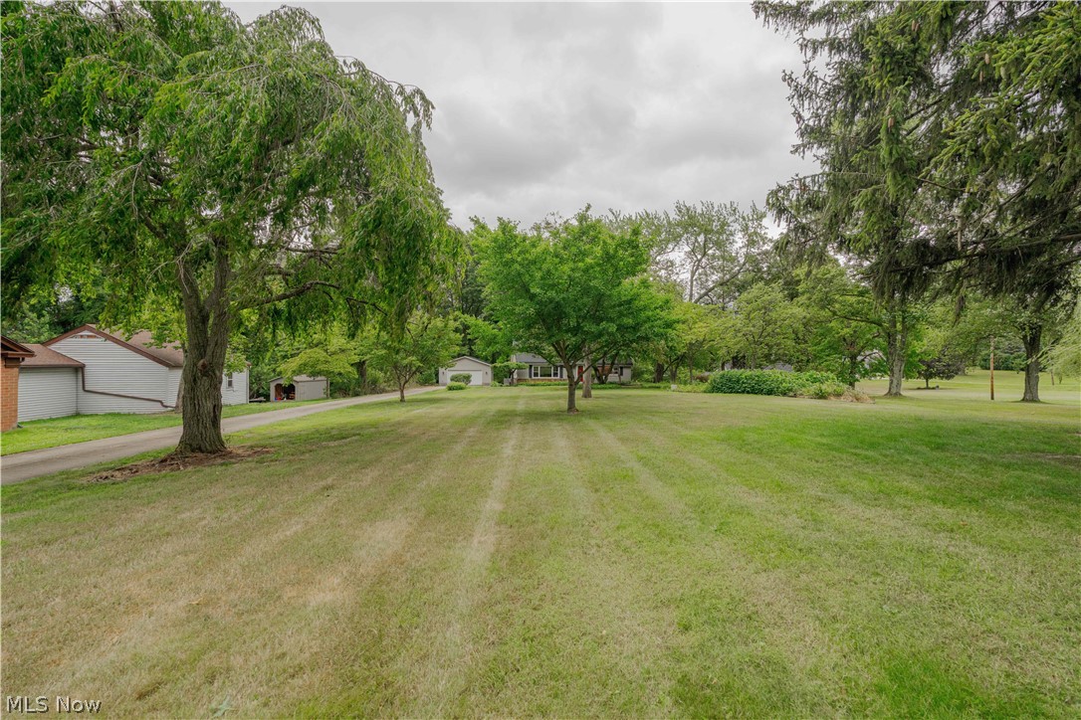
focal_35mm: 16
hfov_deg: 96.7
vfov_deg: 73.7
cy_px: 360
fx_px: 480
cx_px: 540
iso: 320
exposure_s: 1/1000
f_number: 5.6
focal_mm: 16
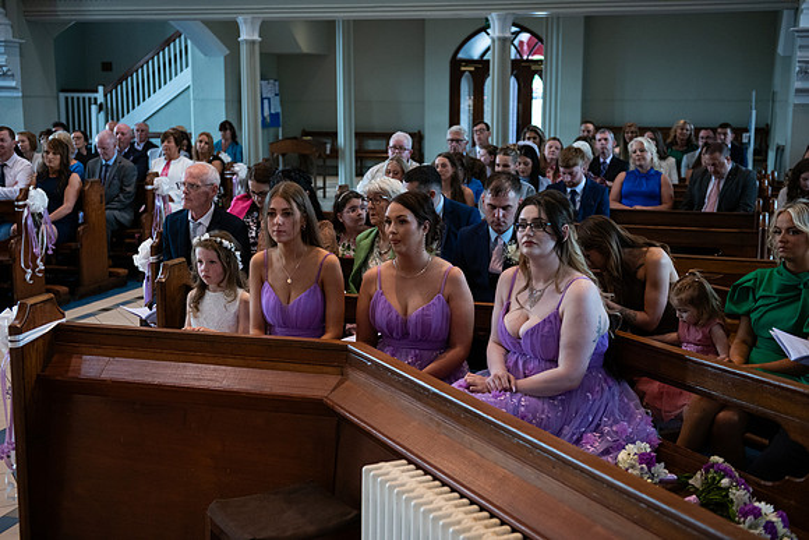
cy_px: 270
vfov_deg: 28.1
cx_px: 404
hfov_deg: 41.1
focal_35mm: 48
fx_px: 1079
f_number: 3.5
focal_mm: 48
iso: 800
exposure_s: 1/160
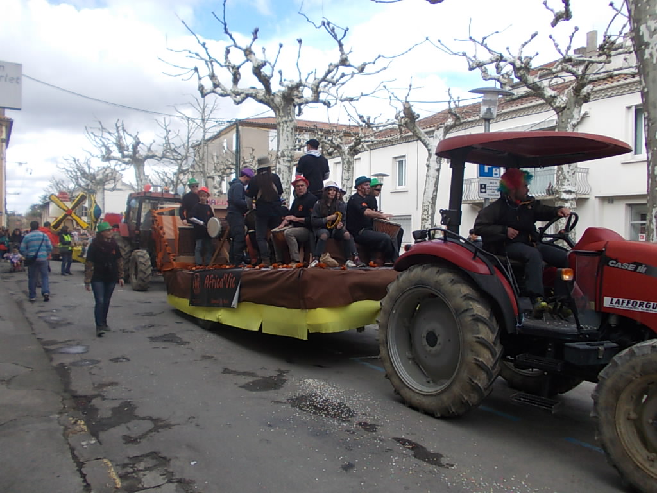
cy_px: 246
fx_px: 531
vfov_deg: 49.7
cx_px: 328
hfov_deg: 63.4
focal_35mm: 28
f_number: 5.4
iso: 80
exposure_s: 1/125
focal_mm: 4
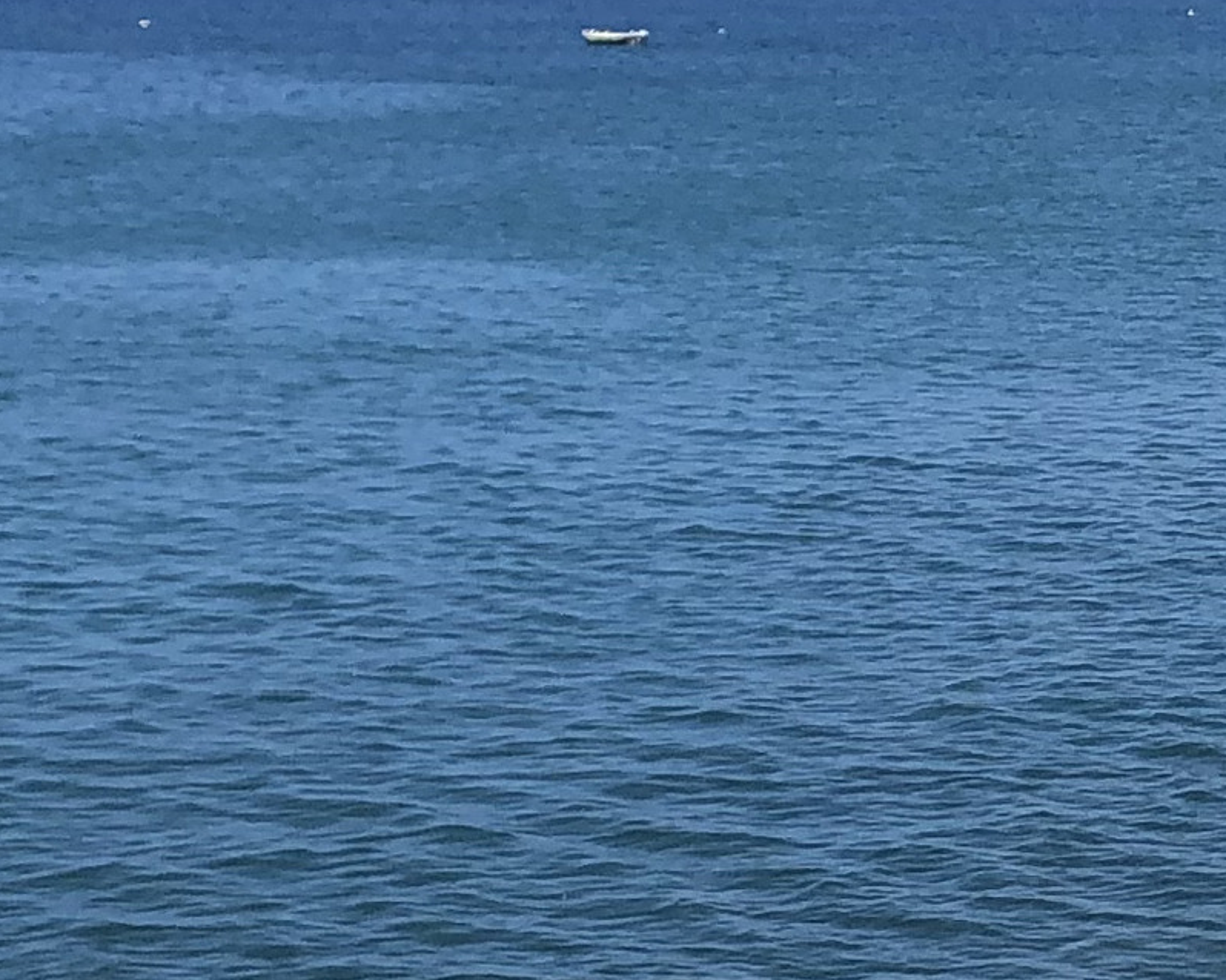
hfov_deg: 13.8
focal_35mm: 137
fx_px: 4970
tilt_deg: -6.4
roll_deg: +0.7
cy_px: 507
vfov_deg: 11.3
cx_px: 1283
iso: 20
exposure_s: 1/2288
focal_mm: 4
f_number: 1.8
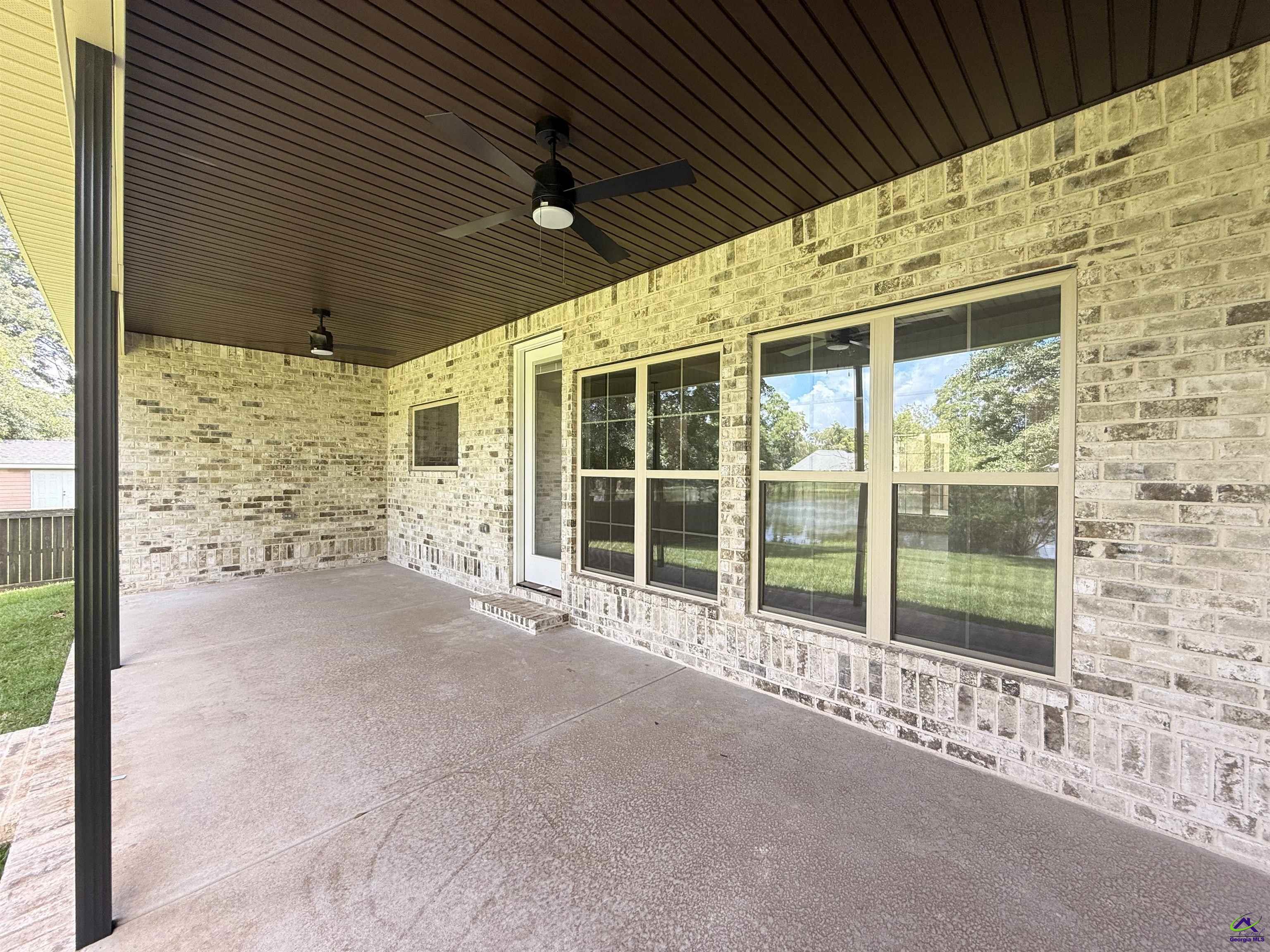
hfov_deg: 102.1
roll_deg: -0.6
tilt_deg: +0.5
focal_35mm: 14
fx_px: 514
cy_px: 476
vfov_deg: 85.7
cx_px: 635
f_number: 2.2
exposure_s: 1/116
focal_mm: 2.22
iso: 50
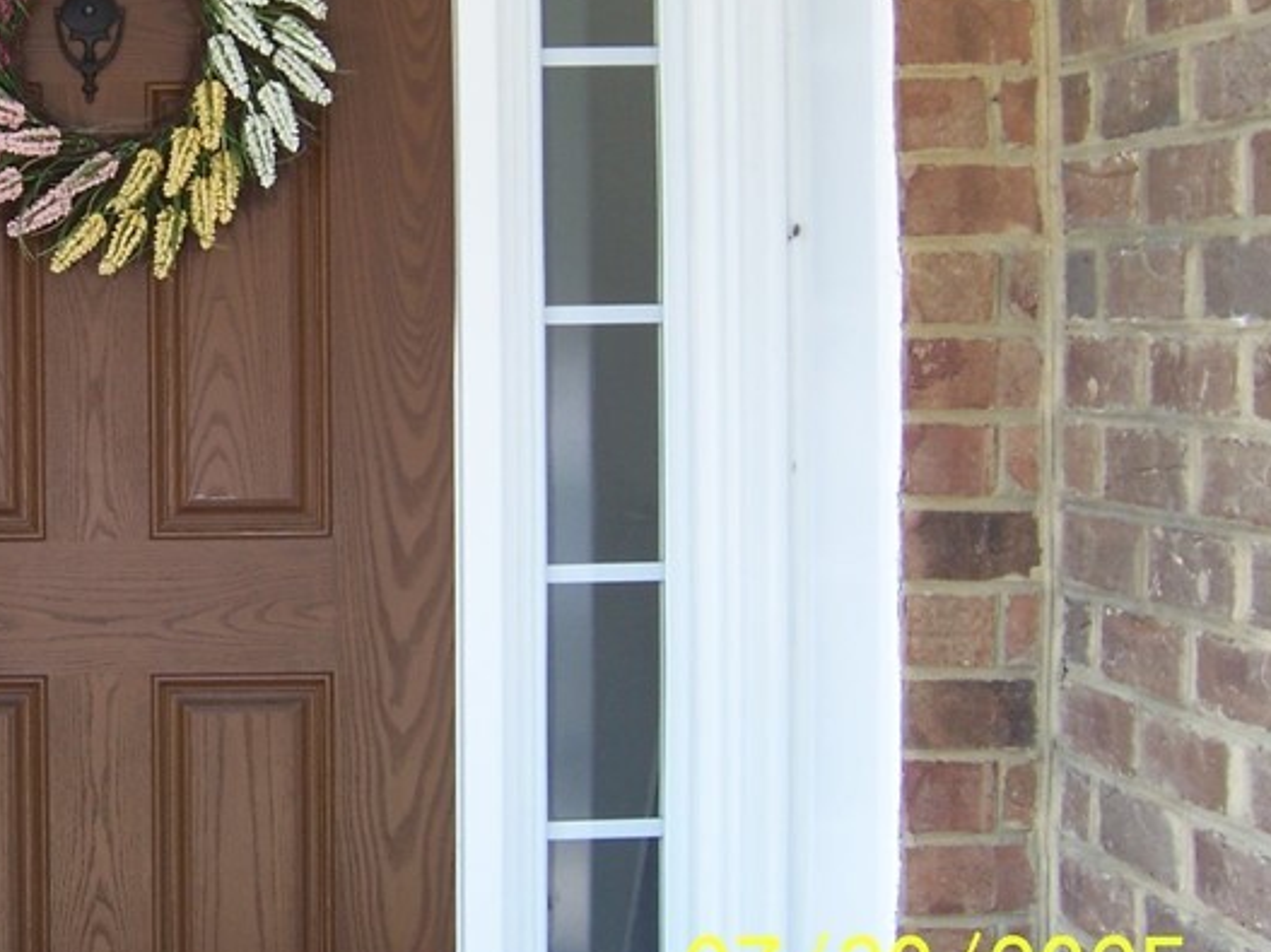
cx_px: 84
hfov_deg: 26.7
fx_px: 2570
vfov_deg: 20.9
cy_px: 294
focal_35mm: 70
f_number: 2.8
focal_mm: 6.2
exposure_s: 1/80
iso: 80
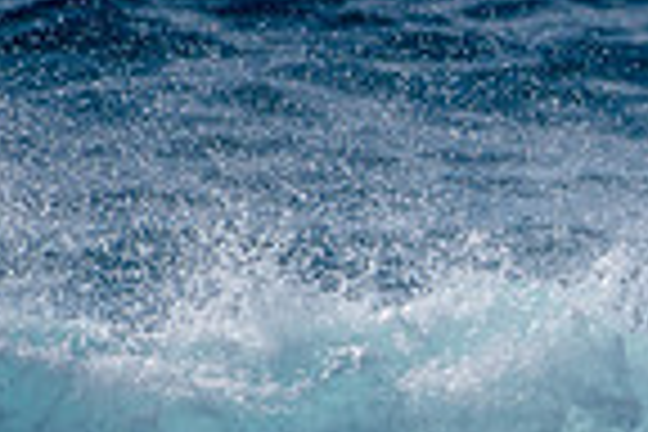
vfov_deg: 0.6
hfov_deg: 0.8
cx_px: 1204
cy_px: 575
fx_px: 44529
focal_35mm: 2474
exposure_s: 1/2000
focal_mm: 500
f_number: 5.6
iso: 90
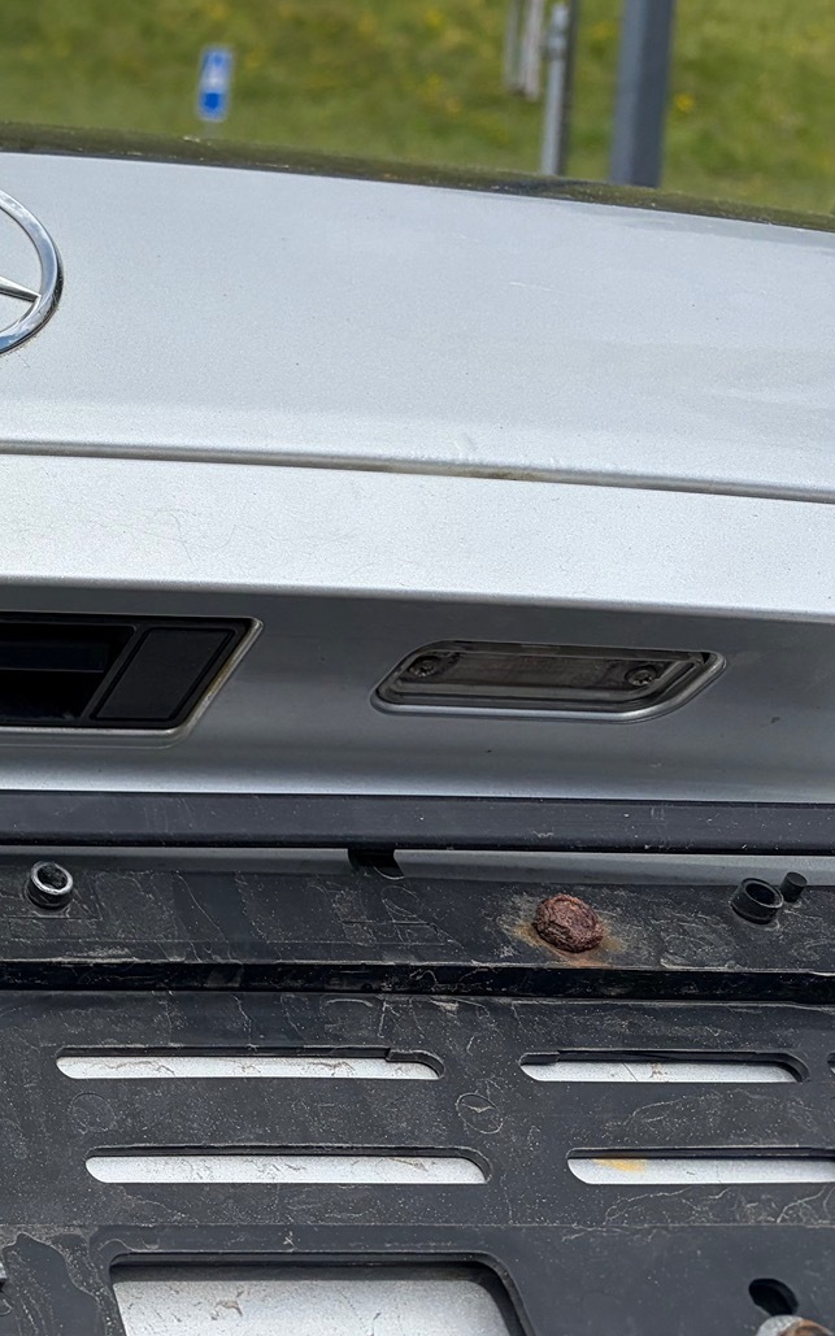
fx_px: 1966
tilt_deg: -11.4
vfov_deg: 37.2
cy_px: 461
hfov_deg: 20.4
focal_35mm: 54
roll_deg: +0.7
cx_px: -436
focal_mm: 5.96
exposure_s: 1/5814
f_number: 1.6
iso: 50
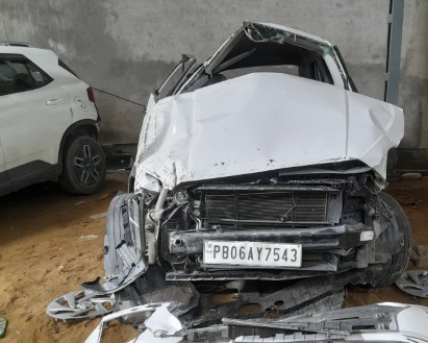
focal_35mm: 38
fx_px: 481
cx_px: 281
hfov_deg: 47.2
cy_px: 221
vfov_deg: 38.8
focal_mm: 4.6
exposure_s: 1/60
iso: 250
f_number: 2
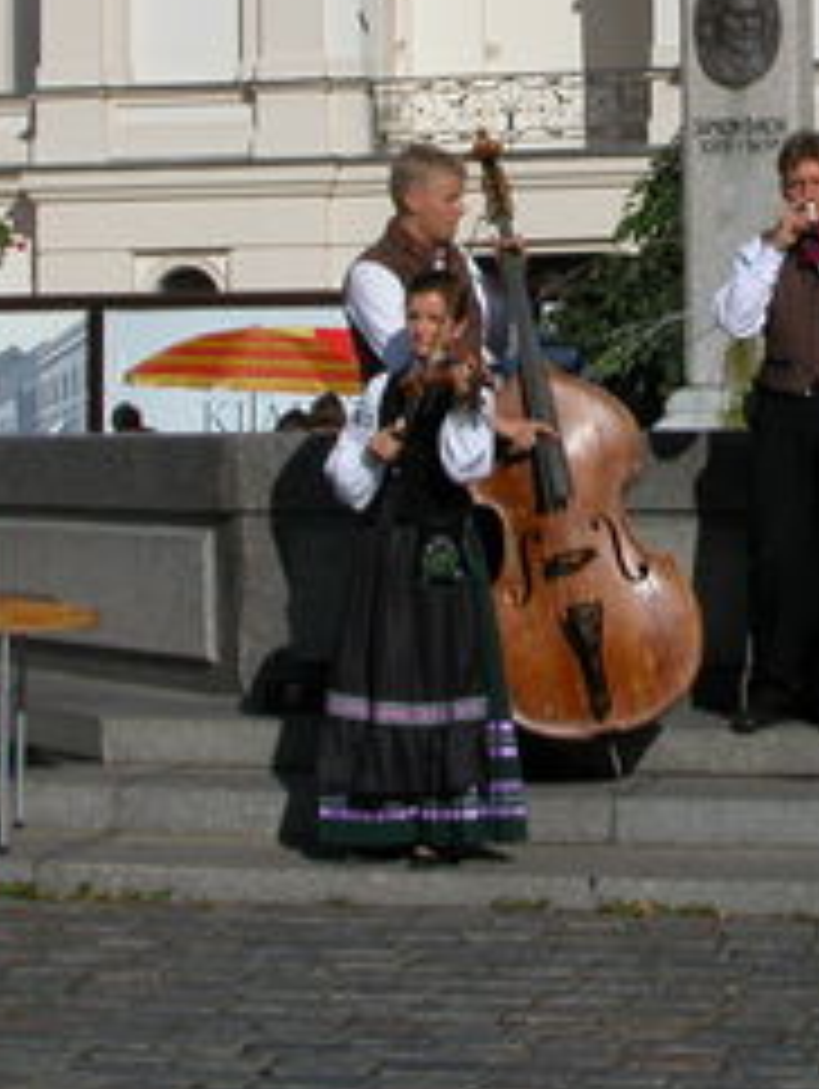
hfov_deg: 14.2
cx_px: 639
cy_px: 171
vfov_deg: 18.6
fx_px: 3275
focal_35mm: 104
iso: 100
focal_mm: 8.9
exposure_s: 1/531
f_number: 8
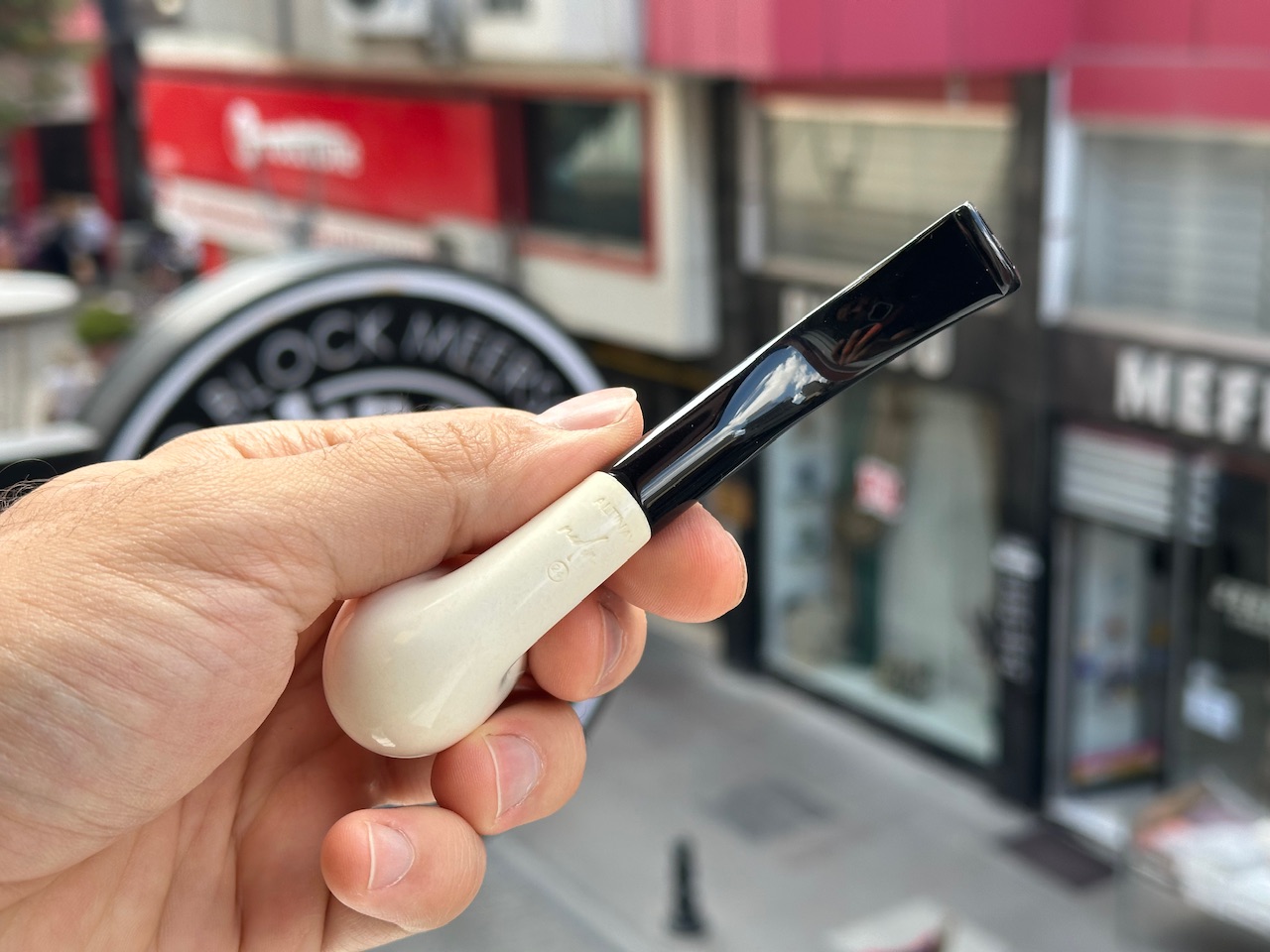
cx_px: 635
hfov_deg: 39.7
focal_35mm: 48
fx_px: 1761
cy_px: 476
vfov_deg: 30.3
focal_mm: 6.86
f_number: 1.78
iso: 64
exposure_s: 1/424
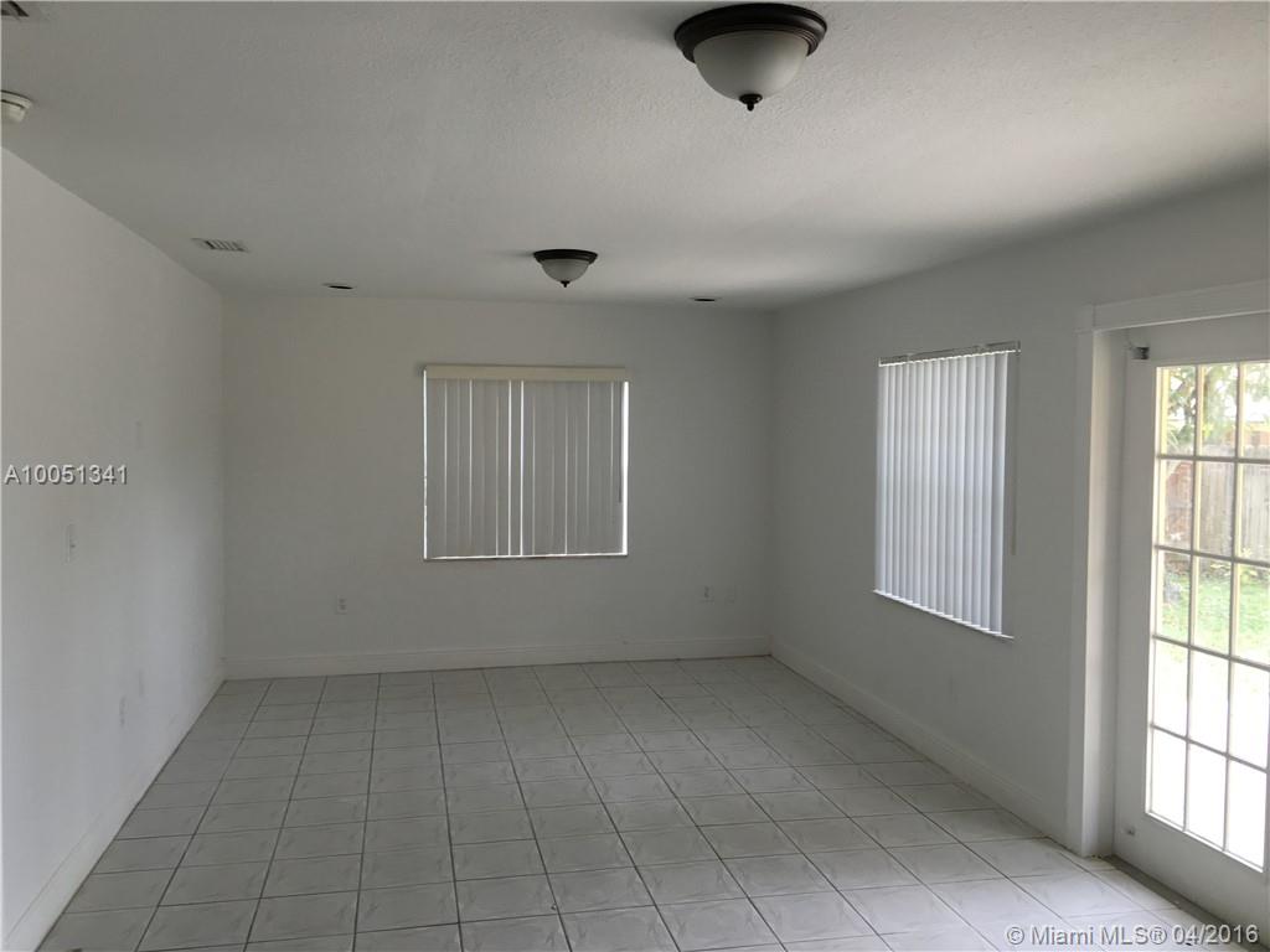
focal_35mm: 29
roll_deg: -0.4
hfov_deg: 61.7
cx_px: 635
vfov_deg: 48.2
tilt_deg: -1.5
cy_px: 476
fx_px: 1064
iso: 32
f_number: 2.2
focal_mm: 4.15
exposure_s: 1/60
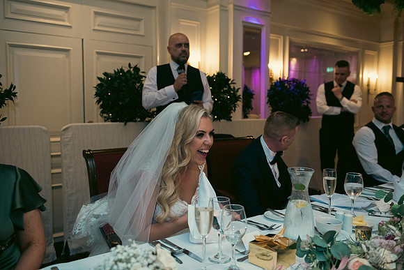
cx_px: 202
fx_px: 359
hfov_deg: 58.7
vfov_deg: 41.1
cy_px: 135
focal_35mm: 32
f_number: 3.5
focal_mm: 32
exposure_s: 1/160
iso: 800
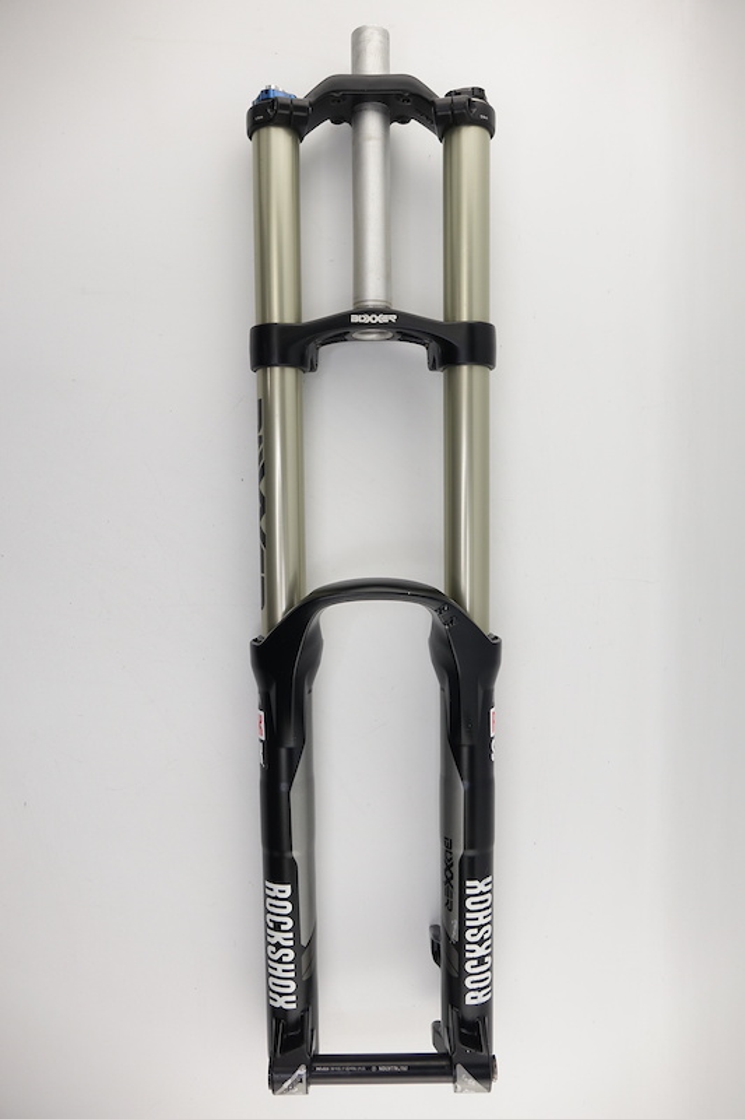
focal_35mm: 24
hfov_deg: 53.1
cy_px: 560
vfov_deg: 73.8
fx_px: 745
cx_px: 372
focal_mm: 8.81
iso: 200
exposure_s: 1/200
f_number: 3.2
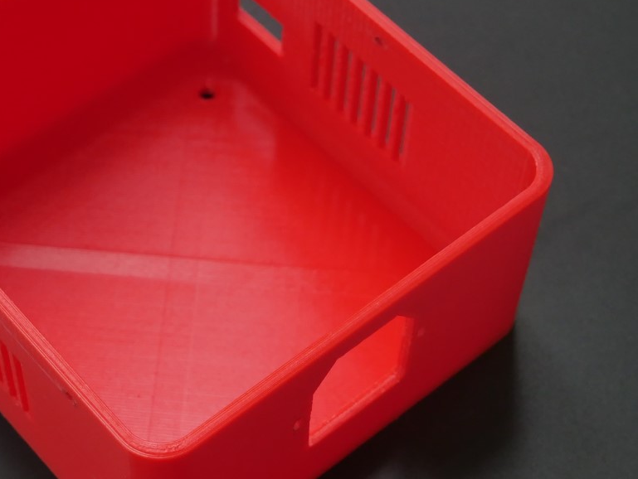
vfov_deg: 17.2
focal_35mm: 86
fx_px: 1586
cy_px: 250
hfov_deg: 22.6
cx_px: 179
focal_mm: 23
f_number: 4.3
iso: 800
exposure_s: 1/125
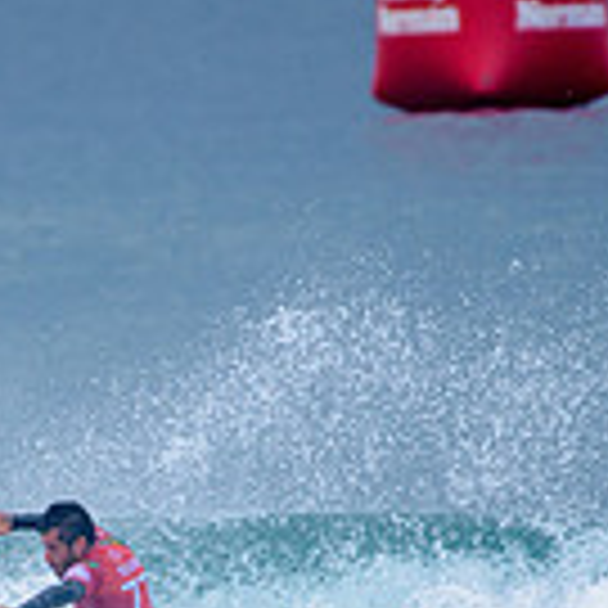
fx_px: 36385
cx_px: 36
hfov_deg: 1.0
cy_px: 745
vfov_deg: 1.0
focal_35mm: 1831
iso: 250
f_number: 5.6
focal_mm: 500
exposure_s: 1/2000
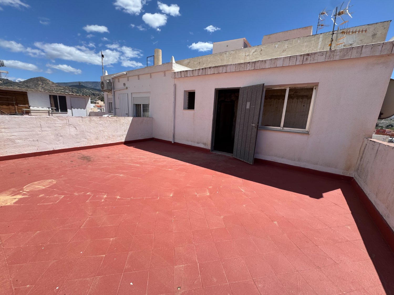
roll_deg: -2.7
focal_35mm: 14
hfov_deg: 102.1
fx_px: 159
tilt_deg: -11.4
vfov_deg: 85.7
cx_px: 197
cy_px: 148
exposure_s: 1/1927
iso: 50
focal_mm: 2.22
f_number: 2.2
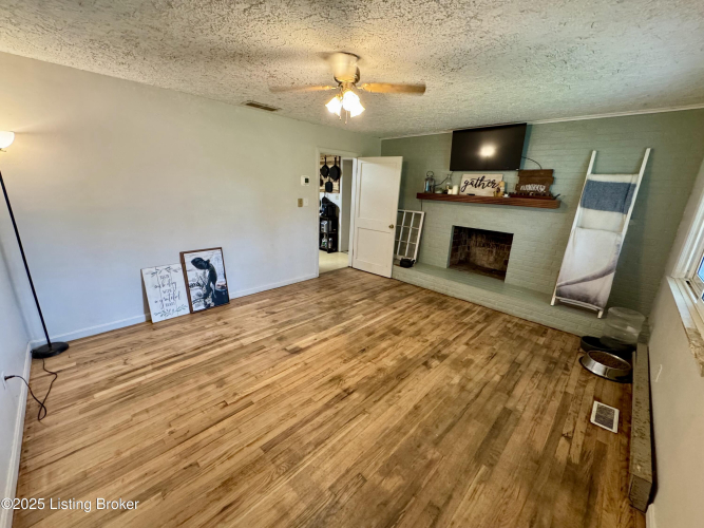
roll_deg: -2.3
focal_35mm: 14
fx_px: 285
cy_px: 264
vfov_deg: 85.7
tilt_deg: -14.2
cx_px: 352
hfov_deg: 102.1
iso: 320
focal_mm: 2.22
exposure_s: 1/60
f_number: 2.2
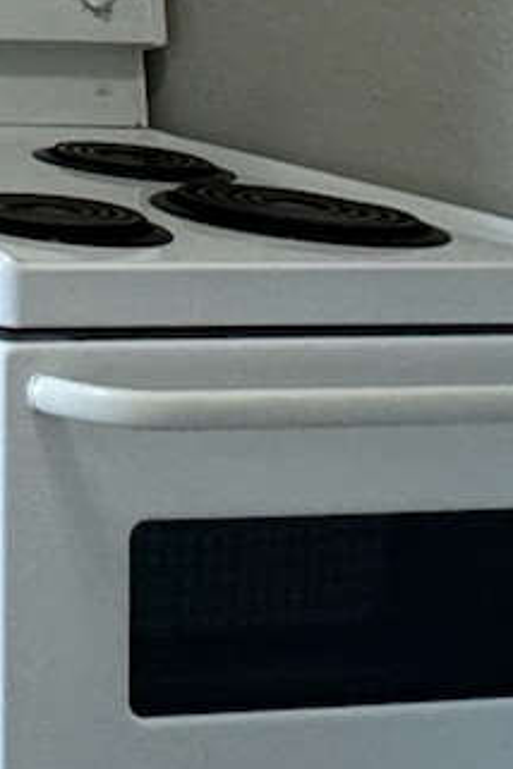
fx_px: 1988
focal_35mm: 93
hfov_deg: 10.9
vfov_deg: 19.5
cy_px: -333
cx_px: -923
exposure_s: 1/120
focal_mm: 2.22
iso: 250
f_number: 2.2
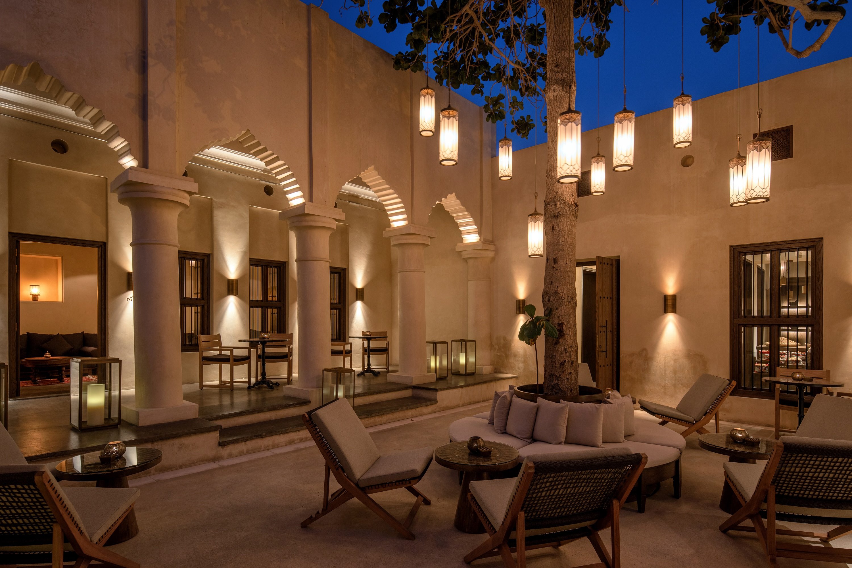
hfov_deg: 86.9
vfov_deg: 64.6
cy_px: 284
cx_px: 426
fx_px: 450
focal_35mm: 19
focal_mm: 19
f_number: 8
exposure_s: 4
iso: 100
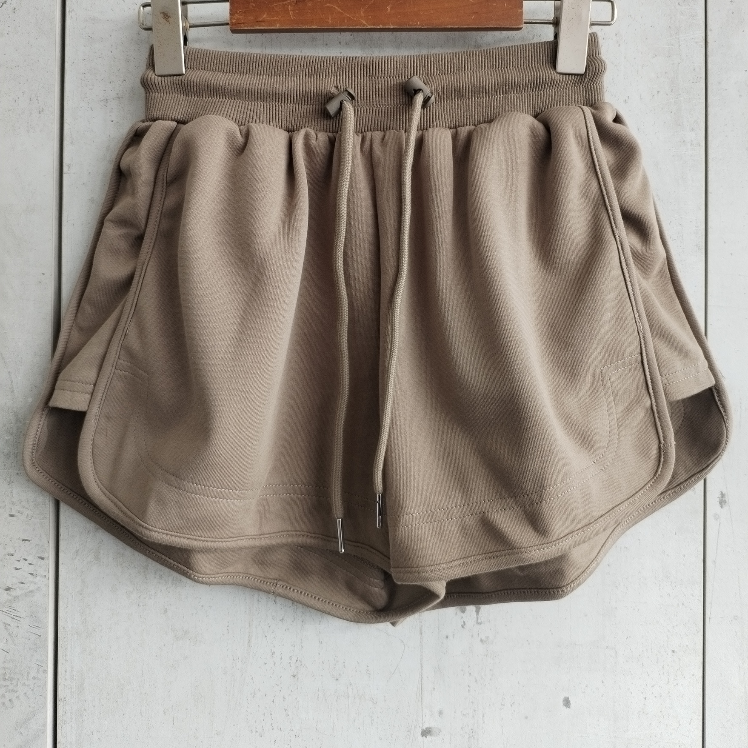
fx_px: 856
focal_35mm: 35
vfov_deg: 46.7
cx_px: 381
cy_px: 266
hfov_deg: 47.2
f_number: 1.8
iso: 190
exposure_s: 1/100
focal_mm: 4.75
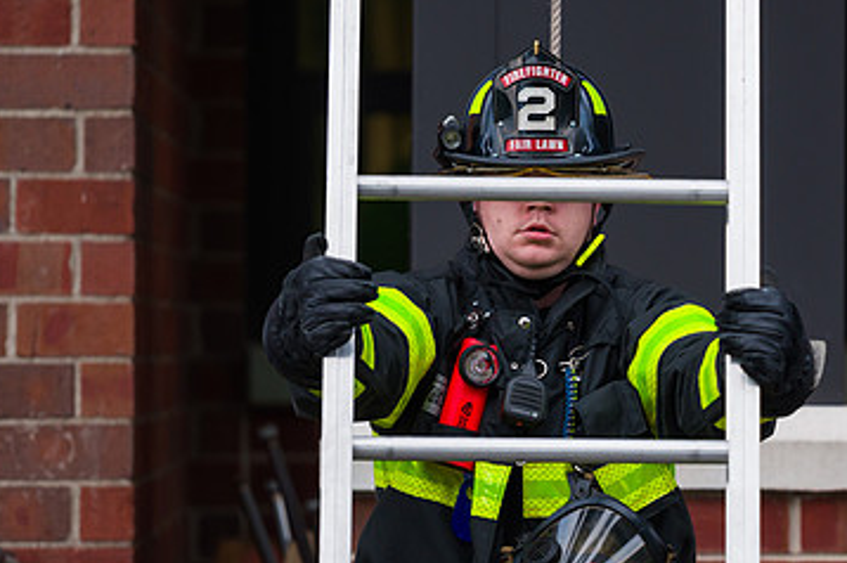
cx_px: 651
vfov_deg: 4.3
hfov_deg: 6.5
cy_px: 263
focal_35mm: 316
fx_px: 7428
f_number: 3.2
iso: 800
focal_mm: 195
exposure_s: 1/250
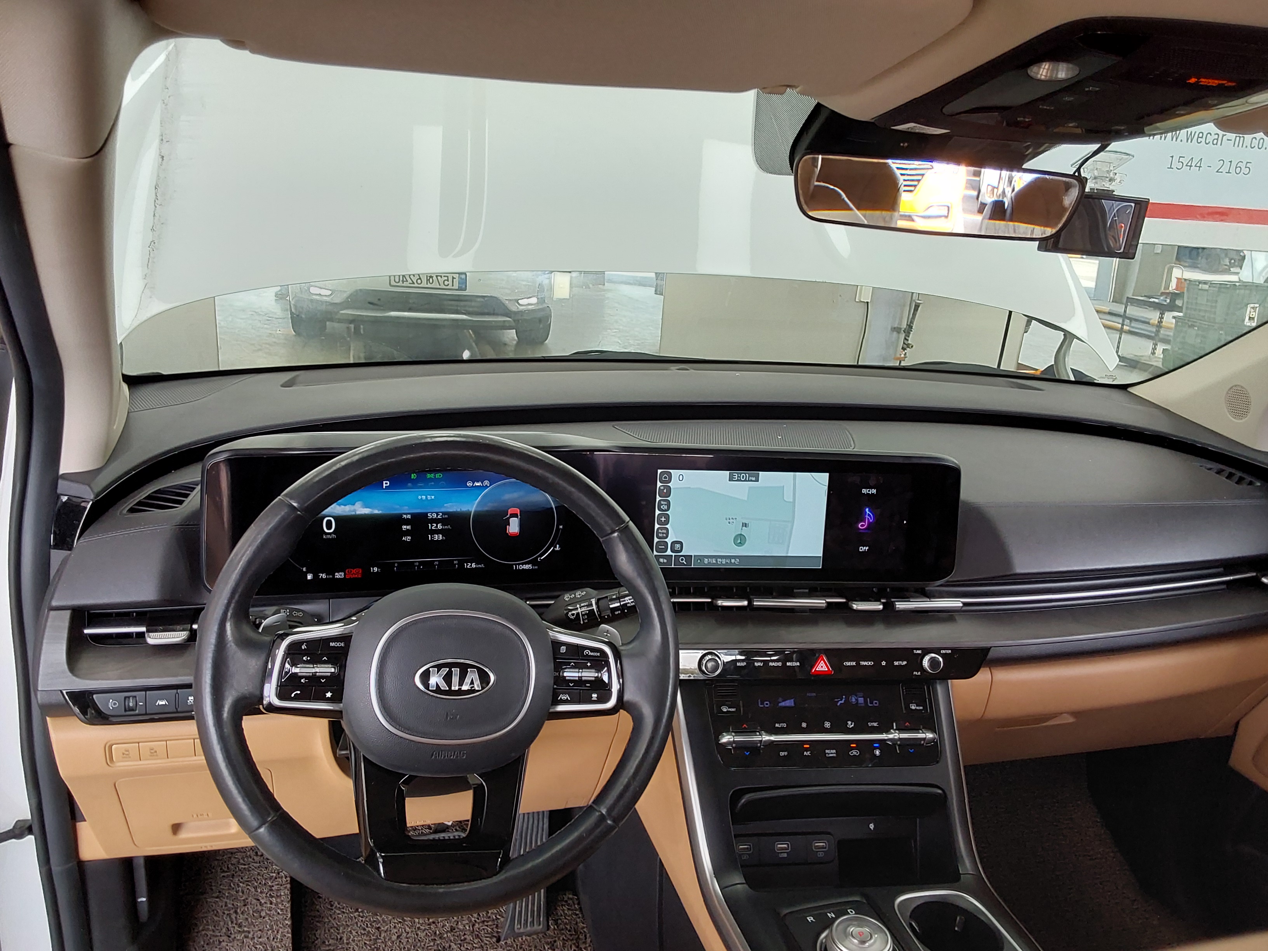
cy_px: 476
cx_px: 634
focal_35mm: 28
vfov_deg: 49.7
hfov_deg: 63.4
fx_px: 1026
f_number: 1.9
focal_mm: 2.91
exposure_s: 1/120
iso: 80
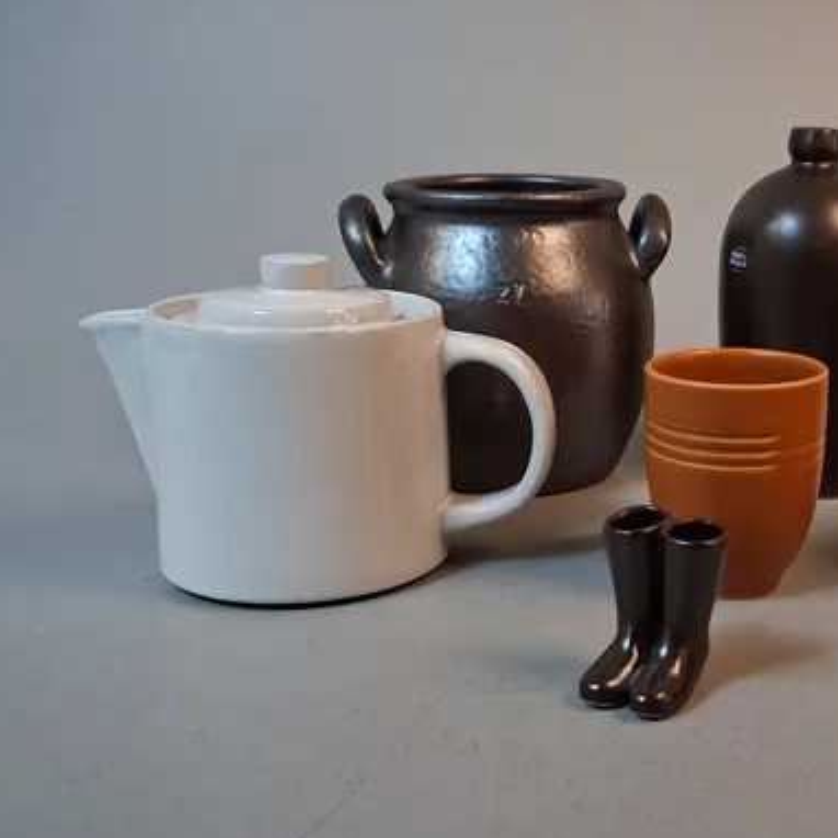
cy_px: 437
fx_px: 1369
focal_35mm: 50
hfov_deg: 32.3
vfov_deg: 34.0
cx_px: 763
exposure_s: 1/50
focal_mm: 4
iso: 400
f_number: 1.8
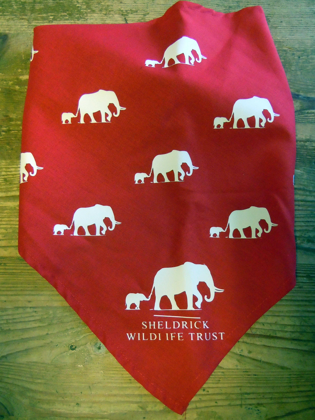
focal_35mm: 30
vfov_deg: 60.0
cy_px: 210
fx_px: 364
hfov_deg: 46.8
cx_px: 158
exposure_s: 1/80
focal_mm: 5.4
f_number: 3.5
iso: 800
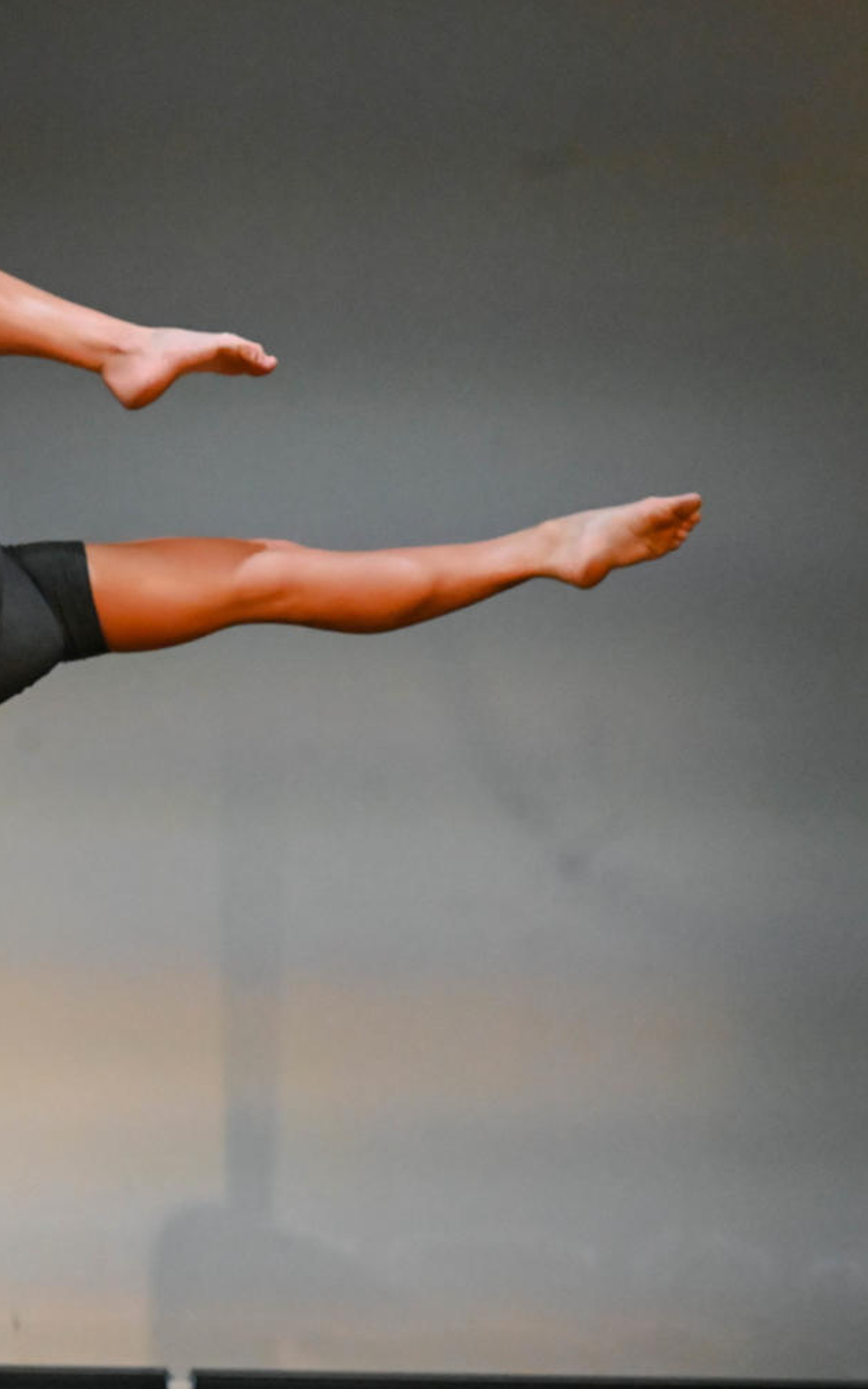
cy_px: 698
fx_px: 4958
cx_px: 61
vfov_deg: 15.9
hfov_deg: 9.9
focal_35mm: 131
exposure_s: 1/500
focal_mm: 85
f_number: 5.6
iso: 16000
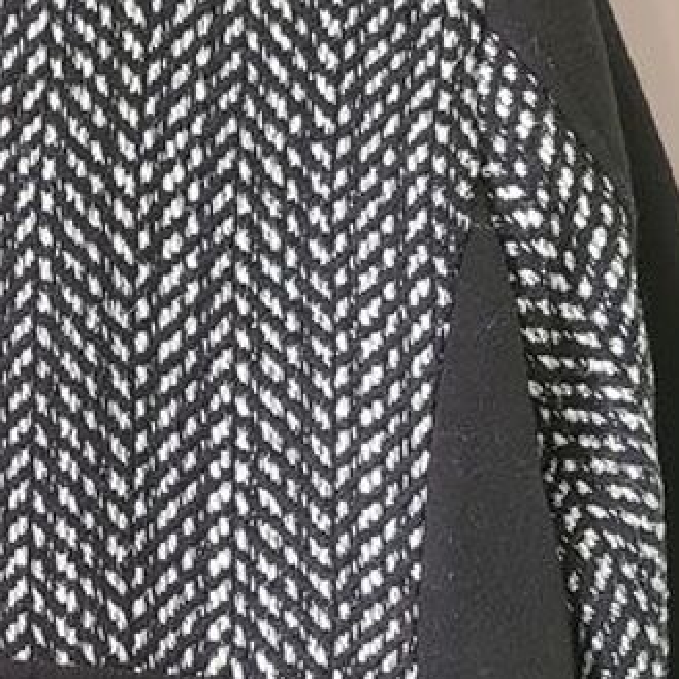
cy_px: 845
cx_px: -76
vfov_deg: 17.7
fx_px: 2064
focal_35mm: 93
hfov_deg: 18.0
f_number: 1.8
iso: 640
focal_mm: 5.4
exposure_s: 1/50
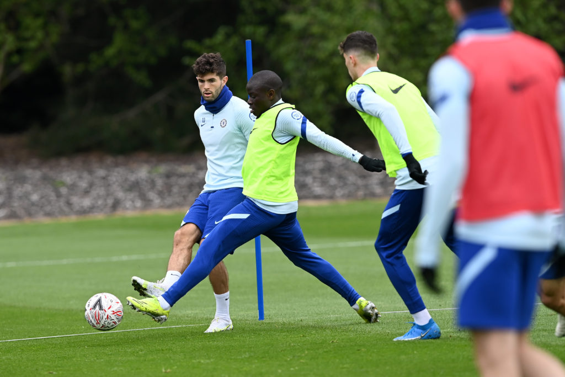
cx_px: 282
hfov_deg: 5.2
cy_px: 188
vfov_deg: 3.4
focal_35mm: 400
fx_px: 6278
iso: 500
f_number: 4
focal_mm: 400
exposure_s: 1/2000
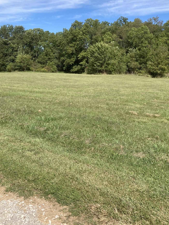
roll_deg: +0.2
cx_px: 99
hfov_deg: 38.5
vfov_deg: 49.6
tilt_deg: -5.0
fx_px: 241
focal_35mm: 37
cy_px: 84
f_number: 1.8
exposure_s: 1/1799
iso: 20
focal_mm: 3.99
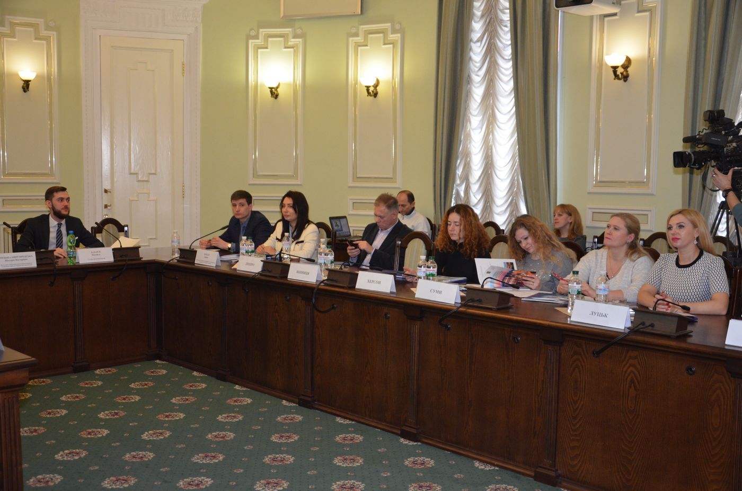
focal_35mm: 39
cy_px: 246
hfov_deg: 49.6
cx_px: 371
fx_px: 802
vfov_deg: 34.1
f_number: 4
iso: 1250
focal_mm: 26
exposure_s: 1/160
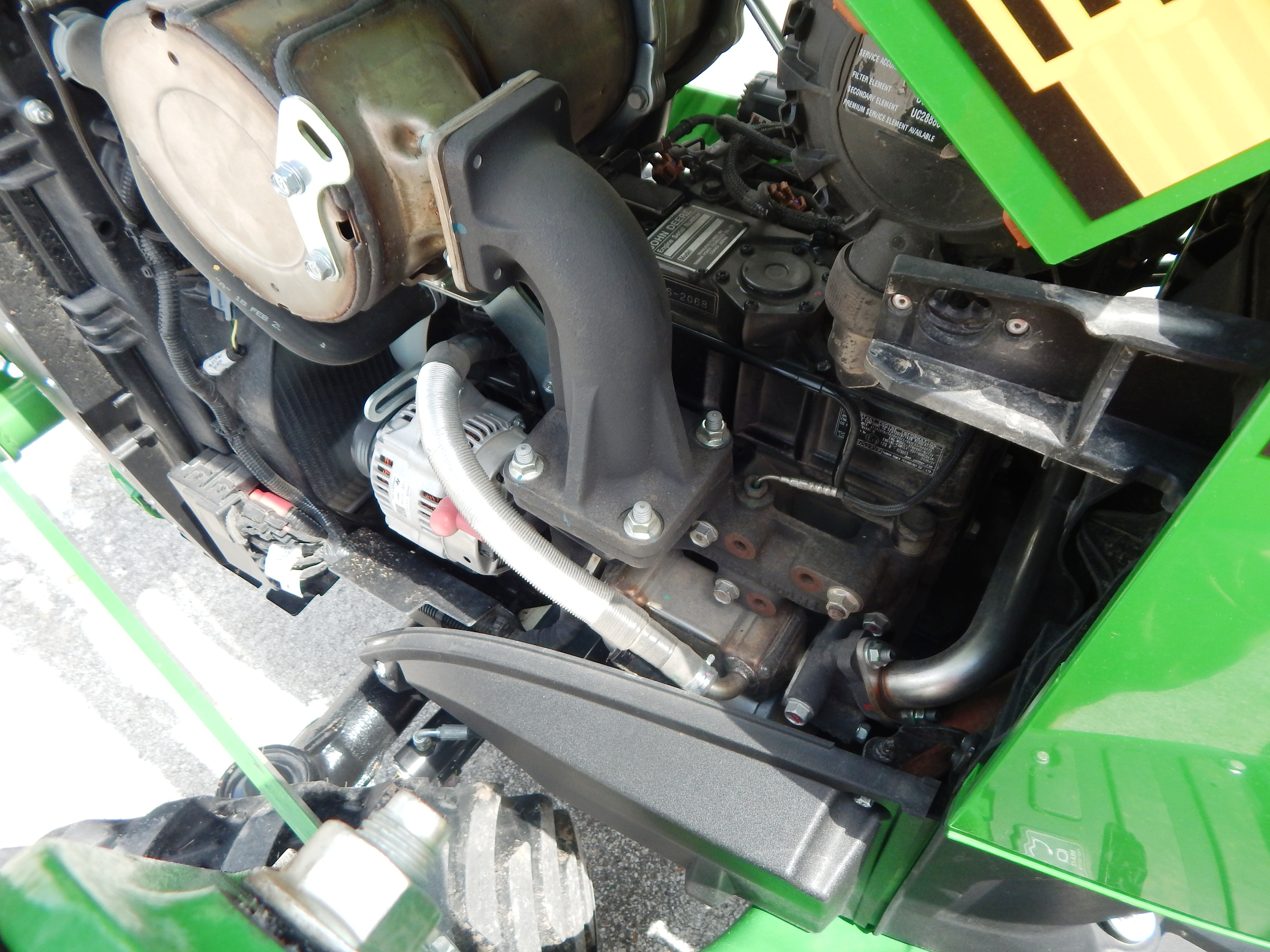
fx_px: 807
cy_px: 476
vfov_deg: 61.1
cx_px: 635
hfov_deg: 76.4
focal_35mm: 22
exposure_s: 1/400
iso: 125
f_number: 3
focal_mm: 4
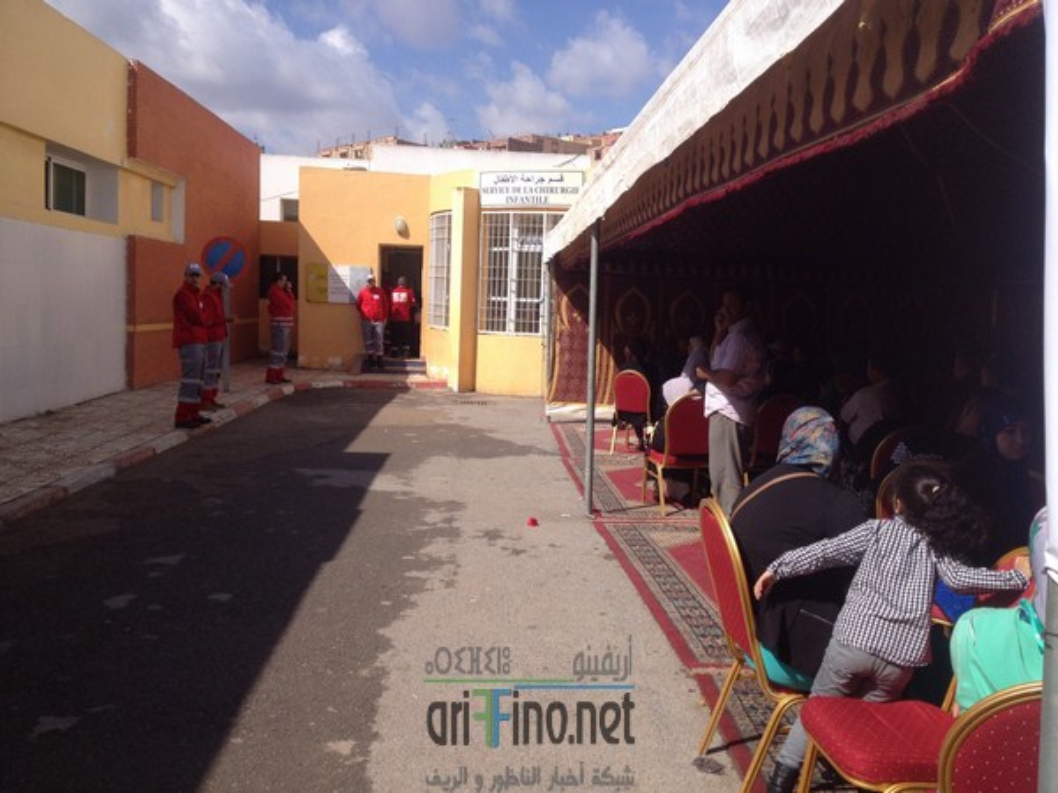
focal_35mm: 35
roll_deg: -1.5
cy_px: 396
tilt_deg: -7.8
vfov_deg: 40.7
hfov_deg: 52.6
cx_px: 529
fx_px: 1070
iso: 50
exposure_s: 1/1727
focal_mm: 4.28
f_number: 2.4
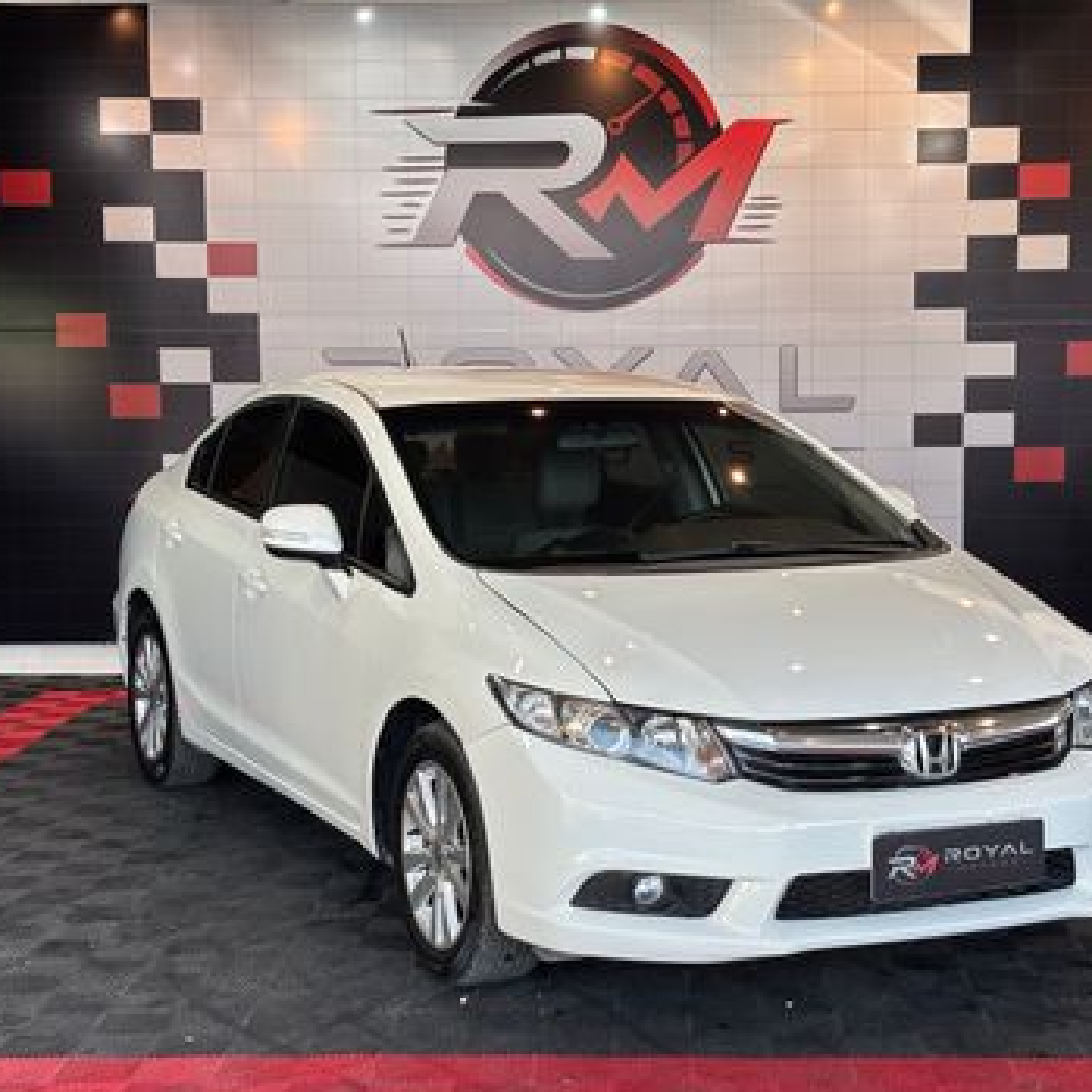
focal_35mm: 62
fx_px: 2213
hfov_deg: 27.7
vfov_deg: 27.7
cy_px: 551
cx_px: 591
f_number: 1.6
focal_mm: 5.96
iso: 25
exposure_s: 1/146
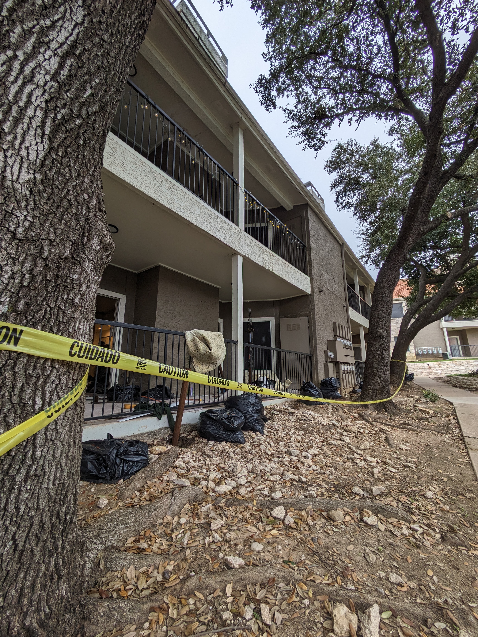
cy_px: 318
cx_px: 239
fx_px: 258
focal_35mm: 14
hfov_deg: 85.7
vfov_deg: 102.0
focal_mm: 1.83
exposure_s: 1/366
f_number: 2.2
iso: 37
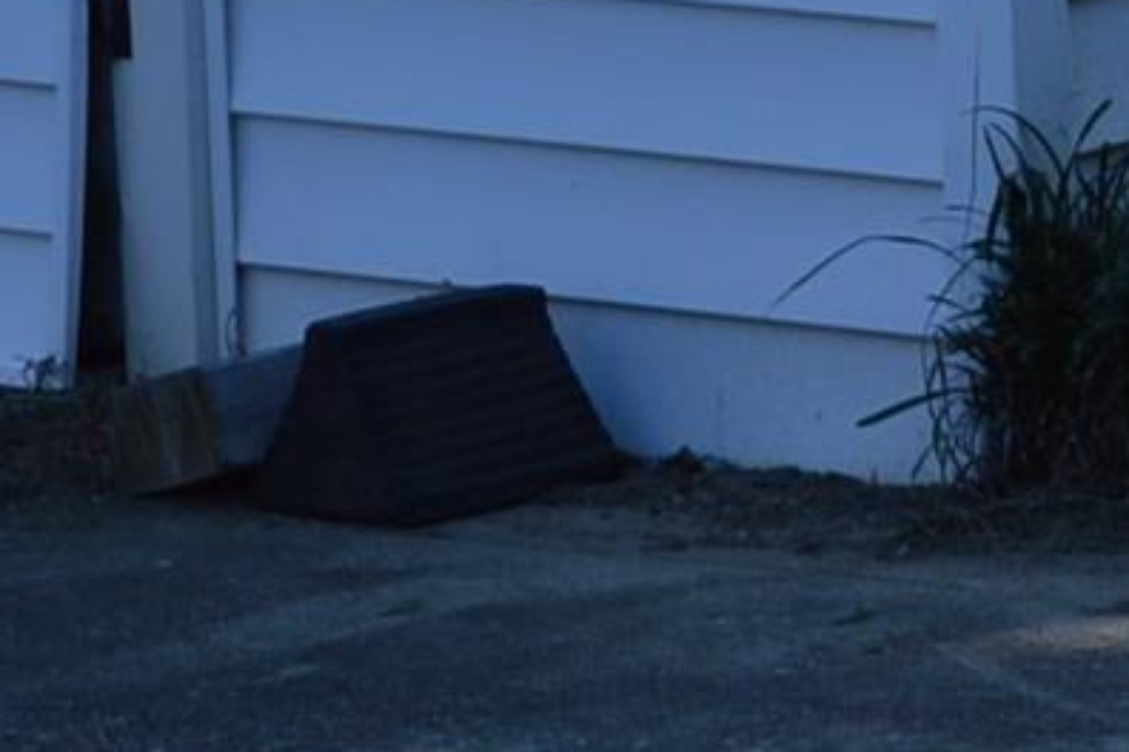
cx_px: 1072
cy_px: -1290
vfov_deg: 3.8
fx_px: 11063
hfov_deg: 5.8
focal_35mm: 353
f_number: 7.1
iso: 100
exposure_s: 1/200
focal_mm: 31
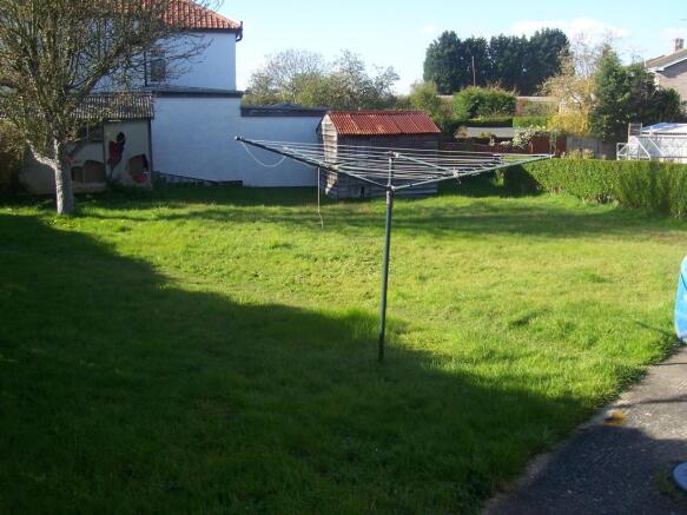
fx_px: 675
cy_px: 258
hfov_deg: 54.0
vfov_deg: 41.8
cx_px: 344
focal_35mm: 34
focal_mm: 5.6
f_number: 5.6
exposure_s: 1/125
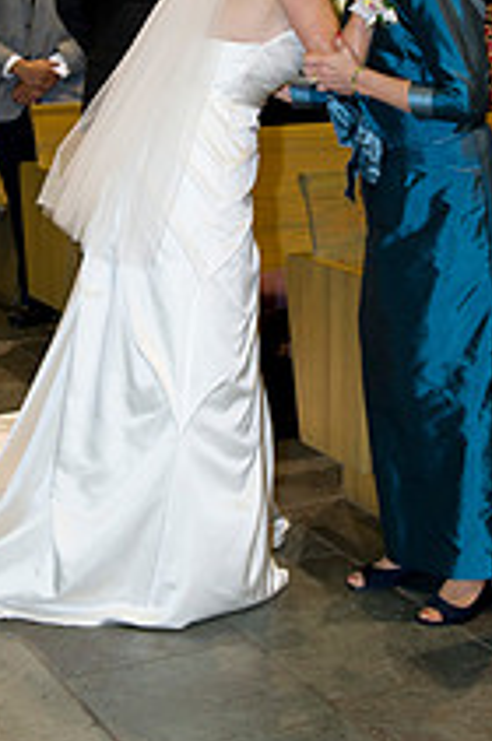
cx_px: 195
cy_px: 112
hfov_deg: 16.8
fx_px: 1666
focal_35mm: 81
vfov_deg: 24.5
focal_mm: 38
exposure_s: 1/60
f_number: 4
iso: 1250
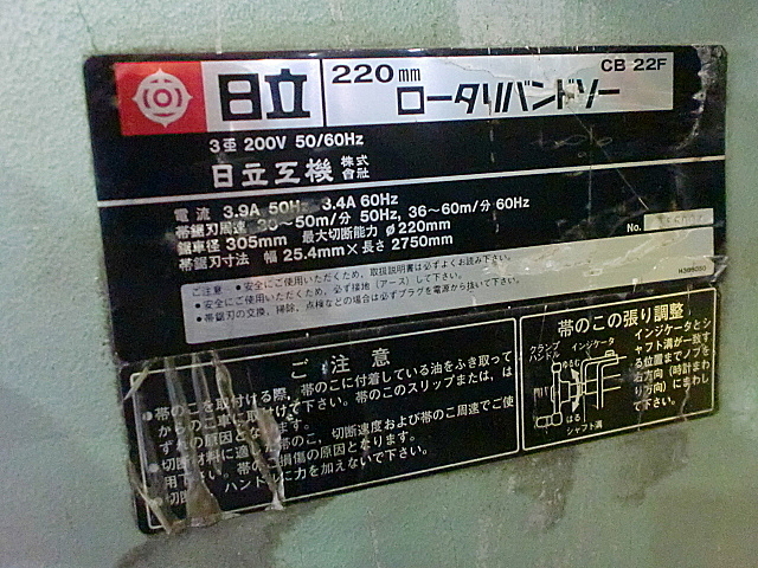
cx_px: 379
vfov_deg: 40.7
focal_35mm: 35
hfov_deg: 52.6
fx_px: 766
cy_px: 284
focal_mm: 6.3
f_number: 3.1
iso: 1600
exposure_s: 1/60
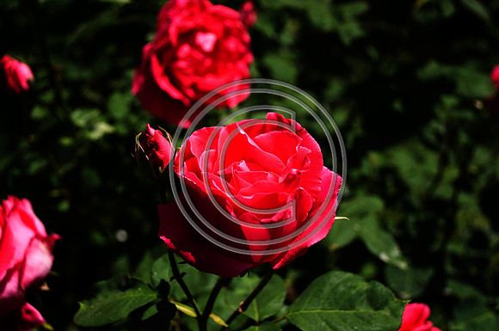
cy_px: 166
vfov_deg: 20.6
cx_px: 250
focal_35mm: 66
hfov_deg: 30.6
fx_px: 914
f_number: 4.5
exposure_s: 1/320
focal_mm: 44
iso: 200
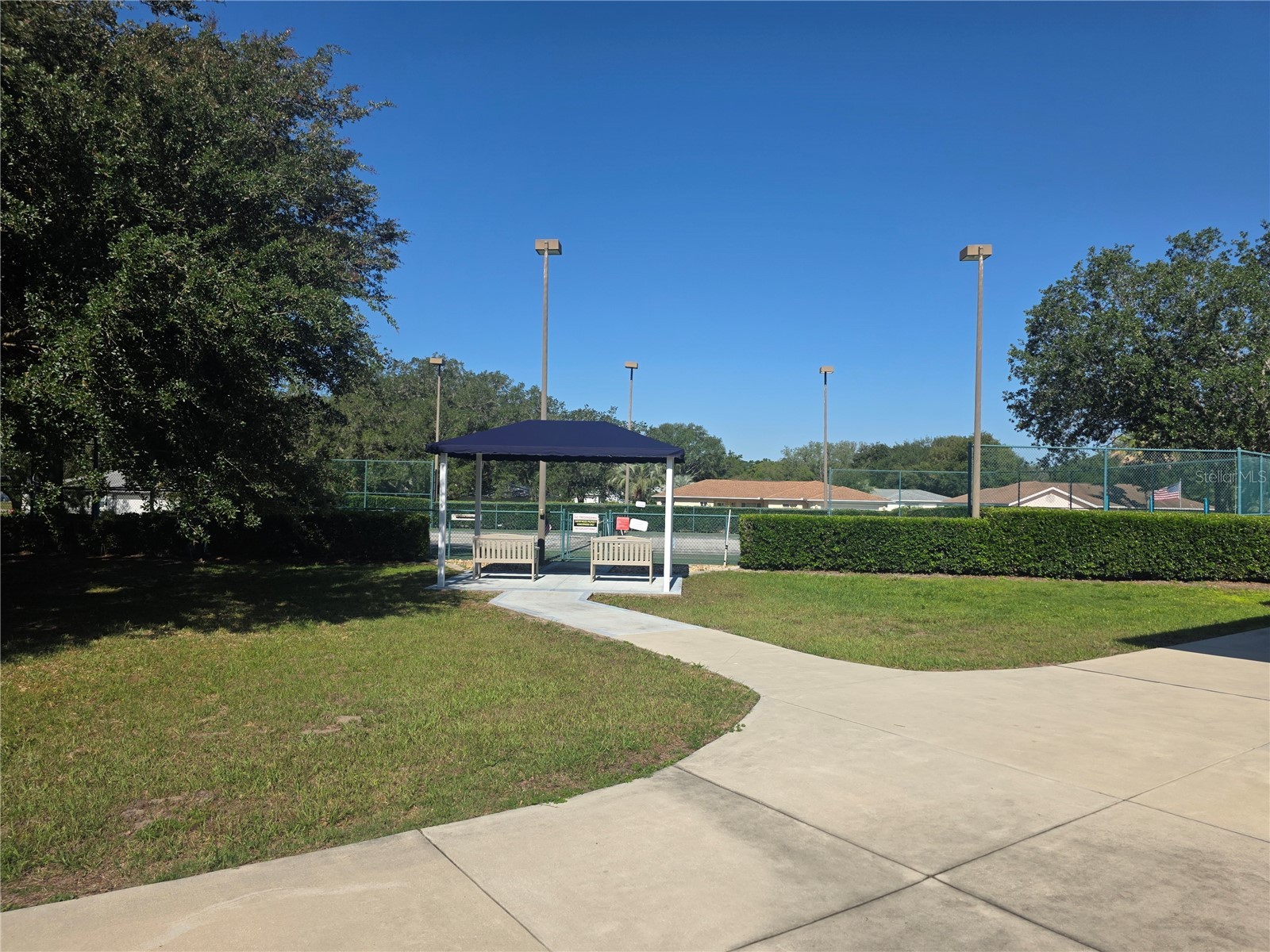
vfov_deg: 58.9
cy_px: 476
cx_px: 635
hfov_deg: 73.9
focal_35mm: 23
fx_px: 844
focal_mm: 6.3
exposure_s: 1/7333
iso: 80
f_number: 1.7
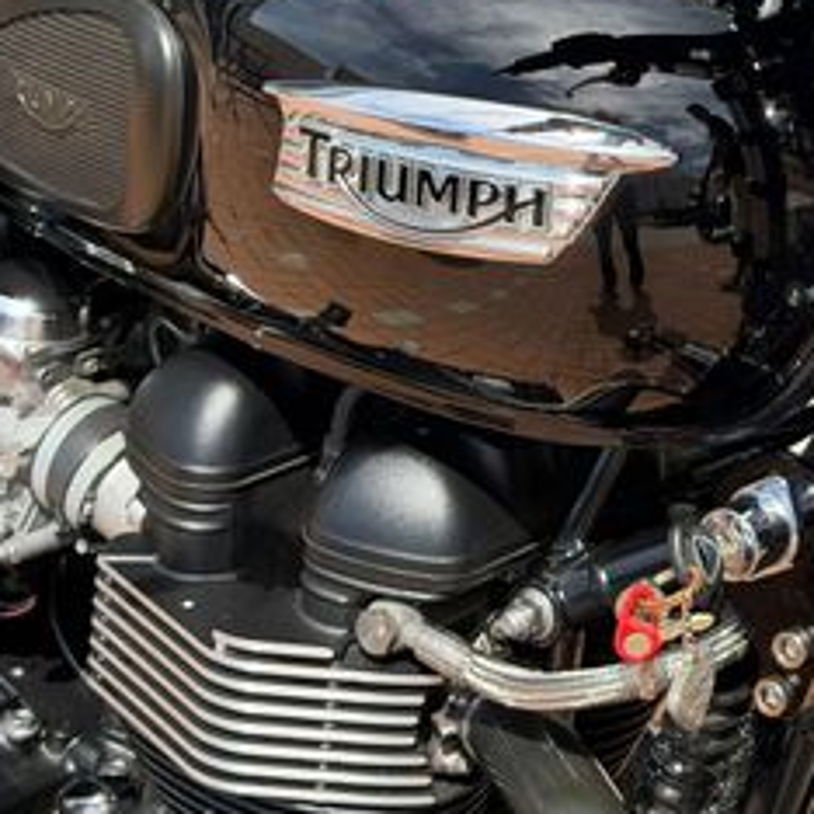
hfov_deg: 14.8
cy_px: 118
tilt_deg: -25.2
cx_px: 821
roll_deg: +1.4
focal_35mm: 116
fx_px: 3086
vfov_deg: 14.9
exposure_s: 1/2415
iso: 100
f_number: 1.78
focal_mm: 6.76
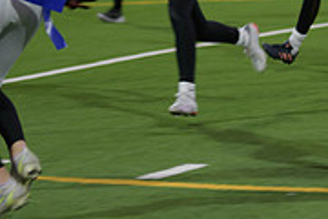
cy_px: 10
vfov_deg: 3.6
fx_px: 3517
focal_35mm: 386
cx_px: 323
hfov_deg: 5.3
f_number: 2.8
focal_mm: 120
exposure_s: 1/200
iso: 400
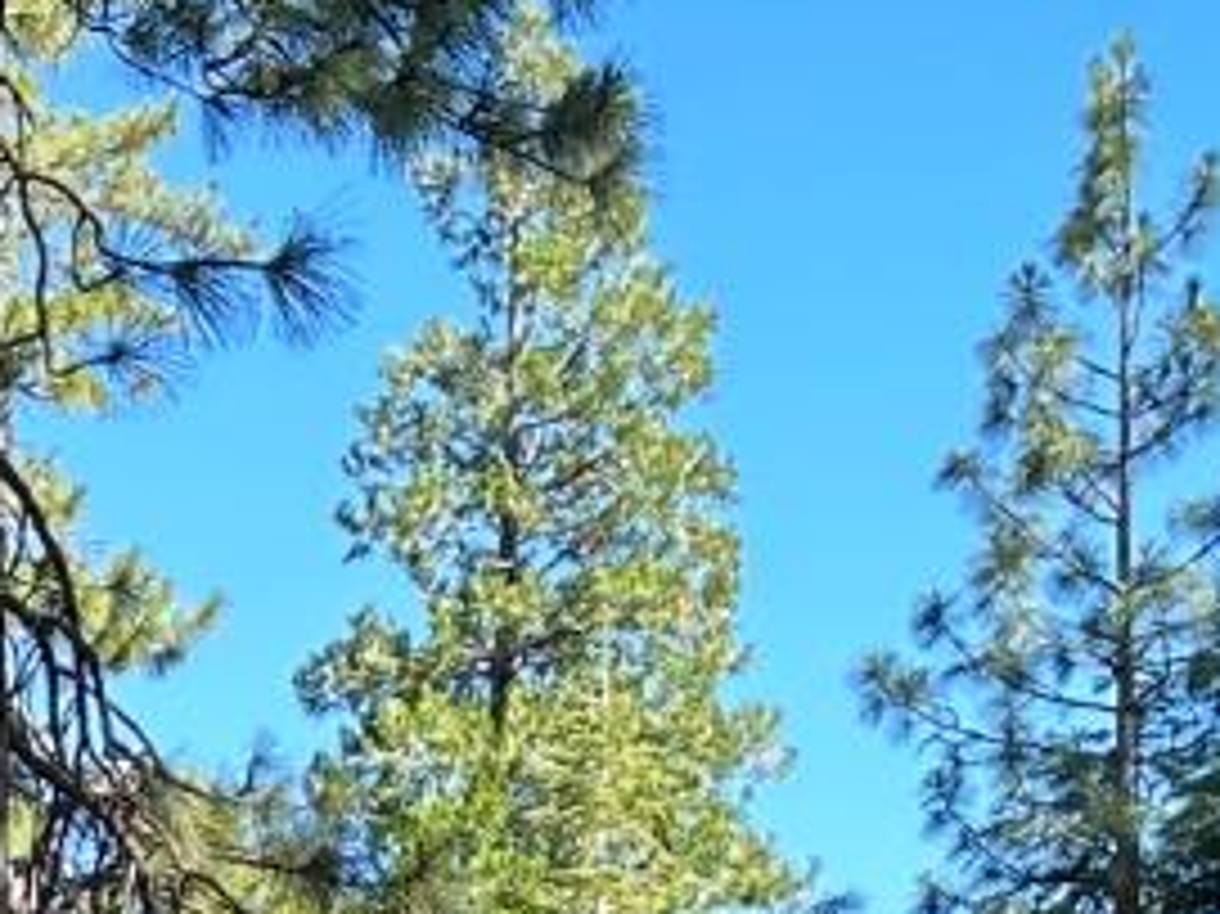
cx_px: -351
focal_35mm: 133
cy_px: 2091
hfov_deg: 14.3
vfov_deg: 9.9
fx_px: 4685
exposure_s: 1/337
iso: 80
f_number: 1.78
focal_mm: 6.86
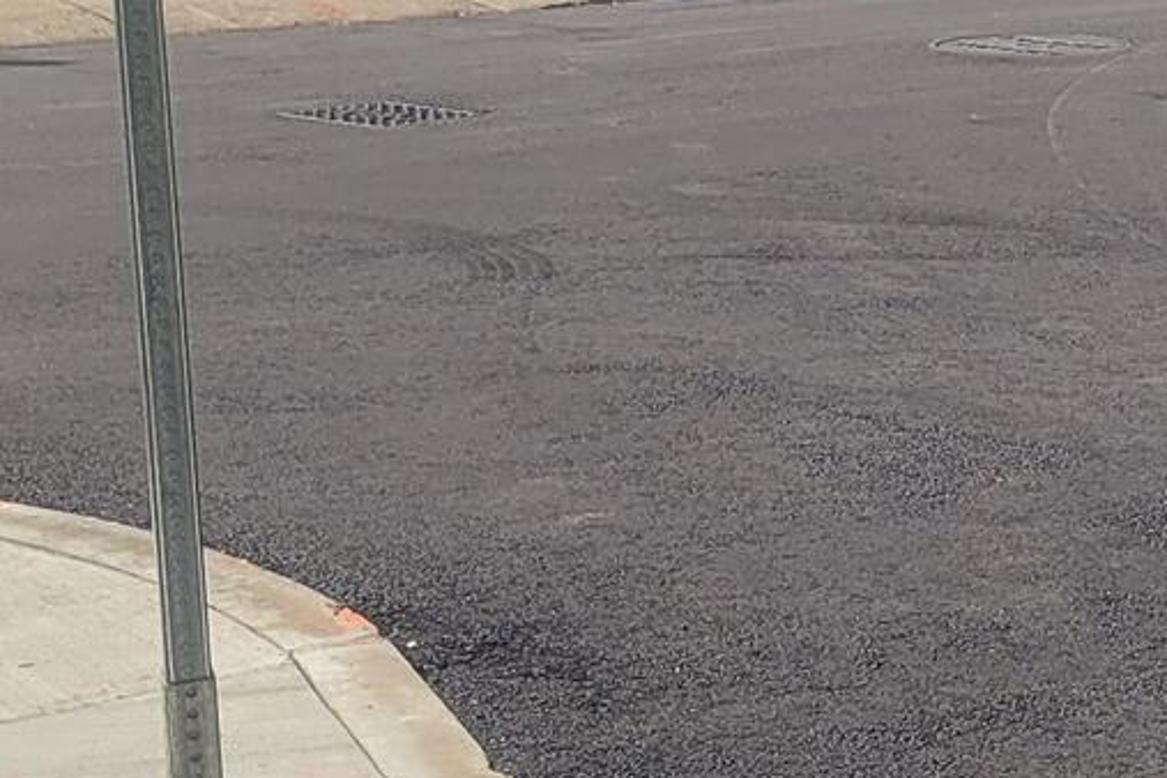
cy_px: -157
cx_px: 1363
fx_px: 4149
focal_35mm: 128
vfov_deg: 10.5
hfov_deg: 15.5
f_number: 1.8
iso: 40
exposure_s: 1/2436
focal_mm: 5.4
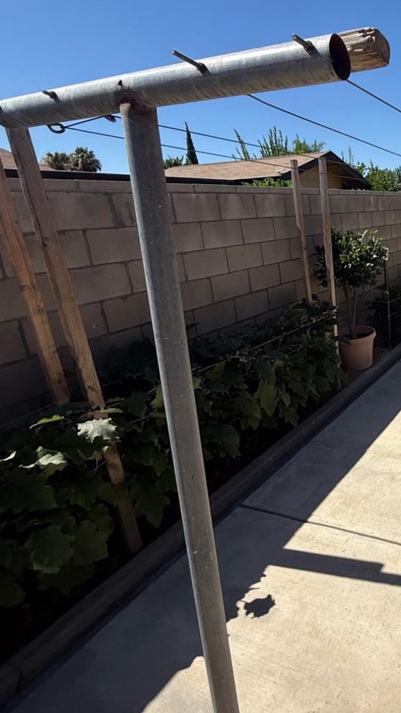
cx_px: 398
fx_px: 435
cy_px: 327
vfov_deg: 78.5
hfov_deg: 42.9
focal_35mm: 23
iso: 50
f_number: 2.2
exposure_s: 1/2410
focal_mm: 2.22
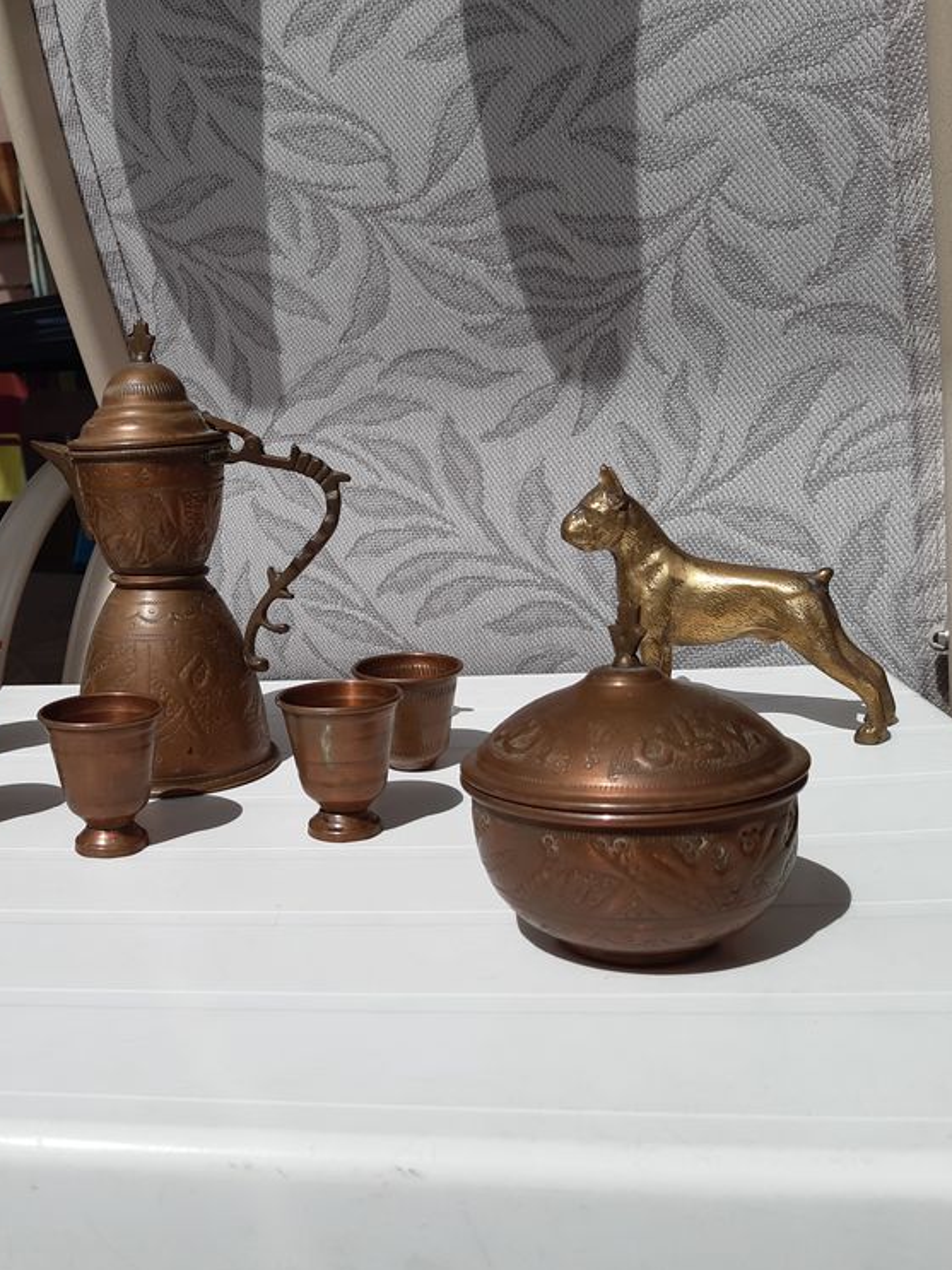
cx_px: 183
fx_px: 1284
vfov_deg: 52.6
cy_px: 636
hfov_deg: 39.0
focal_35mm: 35
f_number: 1.7
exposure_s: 1/3509
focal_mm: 3.92
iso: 40
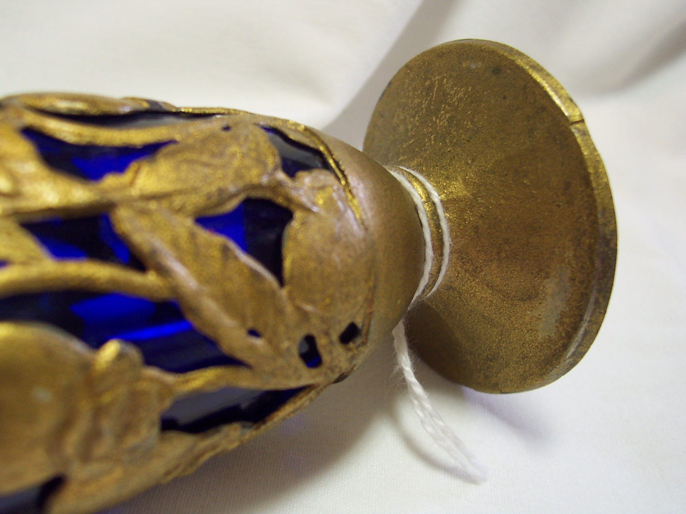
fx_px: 733
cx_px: 343
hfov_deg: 50.1
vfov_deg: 38.7
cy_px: 257
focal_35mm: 37
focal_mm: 5.6
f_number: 2.8
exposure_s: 1/30
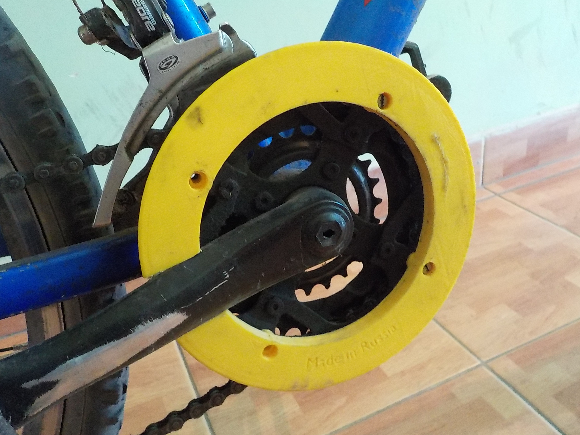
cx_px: 290
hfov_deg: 60.0
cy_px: 218
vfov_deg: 46.8
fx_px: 503
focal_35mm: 30
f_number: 3.3
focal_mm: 4.1
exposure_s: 1/10
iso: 800
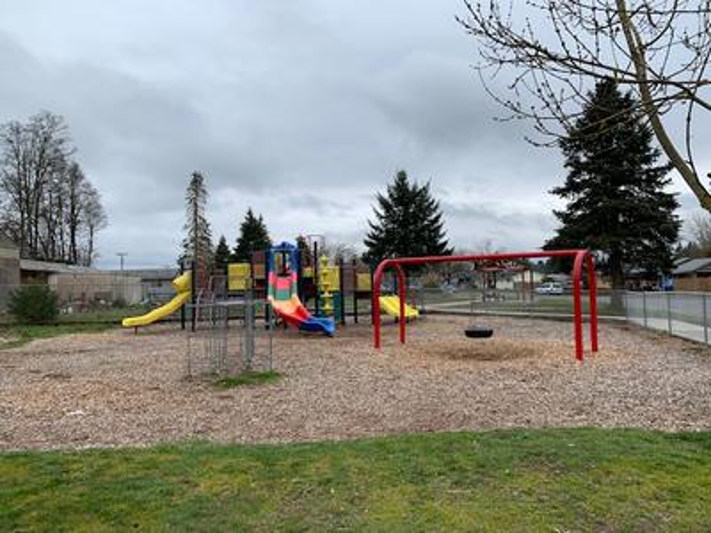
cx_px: 356
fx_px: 534
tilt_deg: +1.1
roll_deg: +2.3
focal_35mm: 26
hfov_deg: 67.3
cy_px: 266
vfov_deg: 53.1
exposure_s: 1/783
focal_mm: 4.25
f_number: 1.8
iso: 25
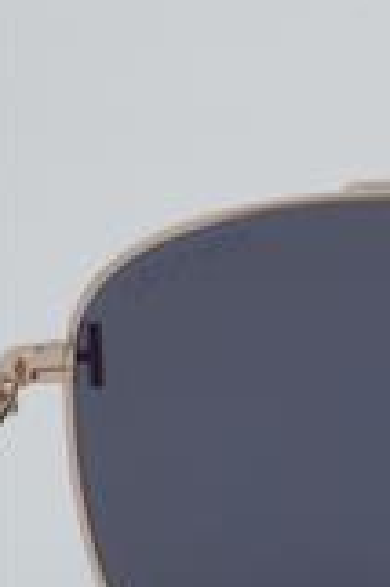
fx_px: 3029
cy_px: 386
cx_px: 718
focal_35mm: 186
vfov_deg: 11.1
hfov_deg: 7.2
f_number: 32
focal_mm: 50
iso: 100
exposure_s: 1/3
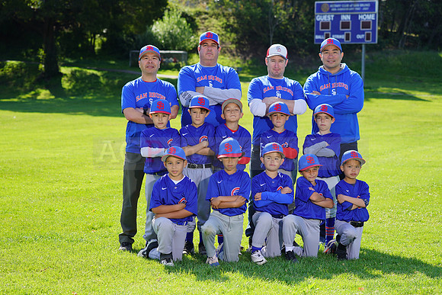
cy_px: 148
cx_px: 221
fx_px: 1253
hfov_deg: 20.0
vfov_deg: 13.4
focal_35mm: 102
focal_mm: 102
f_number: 6.3
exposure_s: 1/250
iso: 100
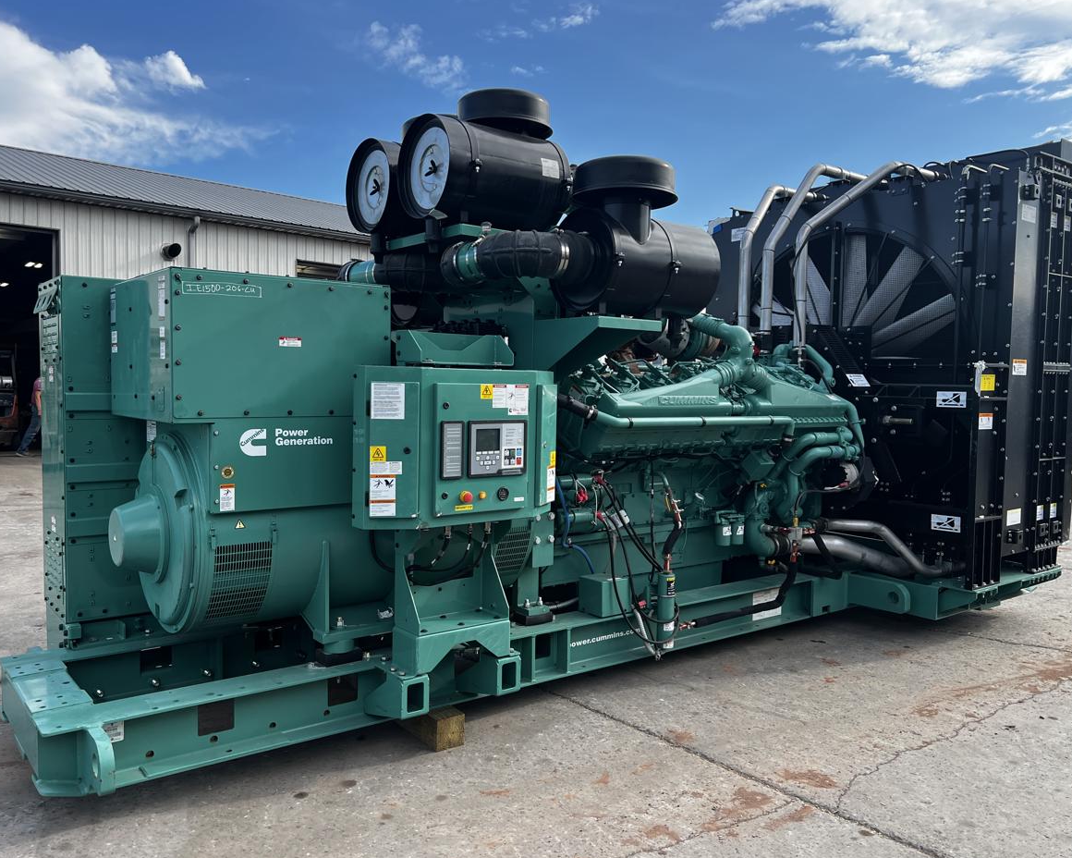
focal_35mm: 28
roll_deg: -0.1
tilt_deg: -2.0
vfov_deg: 51.5
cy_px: 424
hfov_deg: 62.2
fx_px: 888
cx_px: 524
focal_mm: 5.7
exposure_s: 1/1209
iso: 50
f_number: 1.5
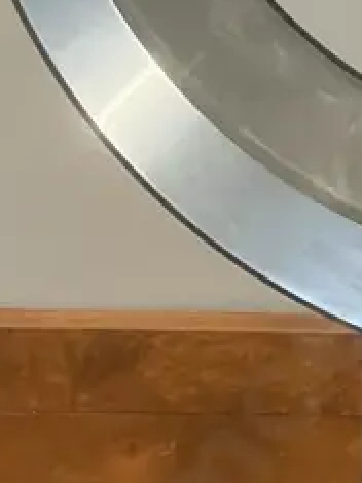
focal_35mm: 122
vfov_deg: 15.9
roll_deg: -4.0
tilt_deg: -17.0
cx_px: 576
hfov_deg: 11.5
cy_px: 6
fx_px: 1703
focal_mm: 3.99
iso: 320
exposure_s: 1/50
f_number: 1.8
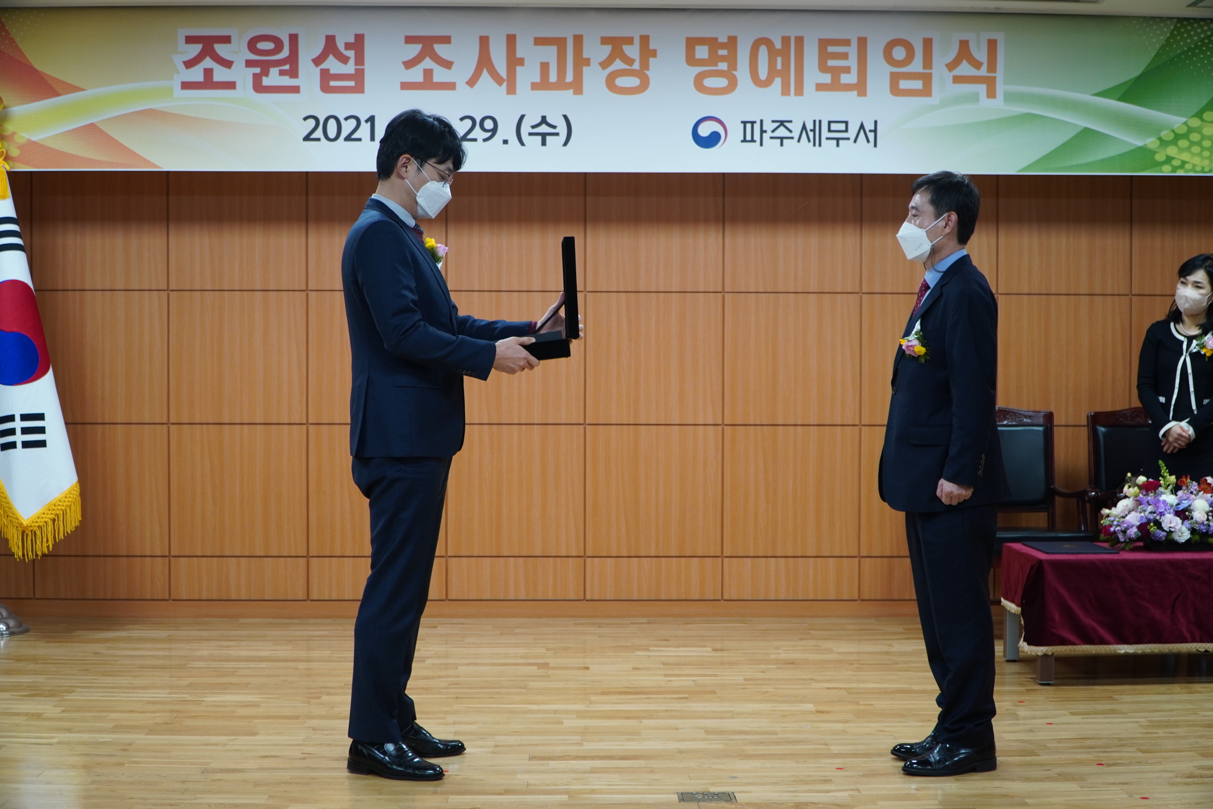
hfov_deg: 40.0
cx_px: 606
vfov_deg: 27.3
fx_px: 1668
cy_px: 404
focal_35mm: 50
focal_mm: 33
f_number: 4
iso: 500
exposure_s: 1/50
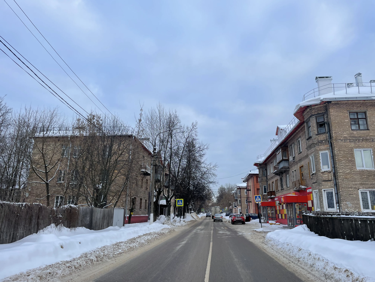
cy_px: 141
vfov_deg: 53.1
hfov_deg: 67.3
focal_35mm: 26
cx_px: 188
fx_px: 282
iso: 32
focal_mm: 4.2
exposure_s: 1/651
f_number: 1.6
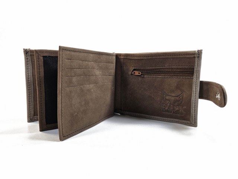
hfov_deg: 73.9
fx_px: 158
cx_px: 119
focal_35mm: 23
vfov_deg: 58.9
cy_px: 90
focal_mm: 6.3
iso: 12
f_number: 1.7
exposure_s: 1/100
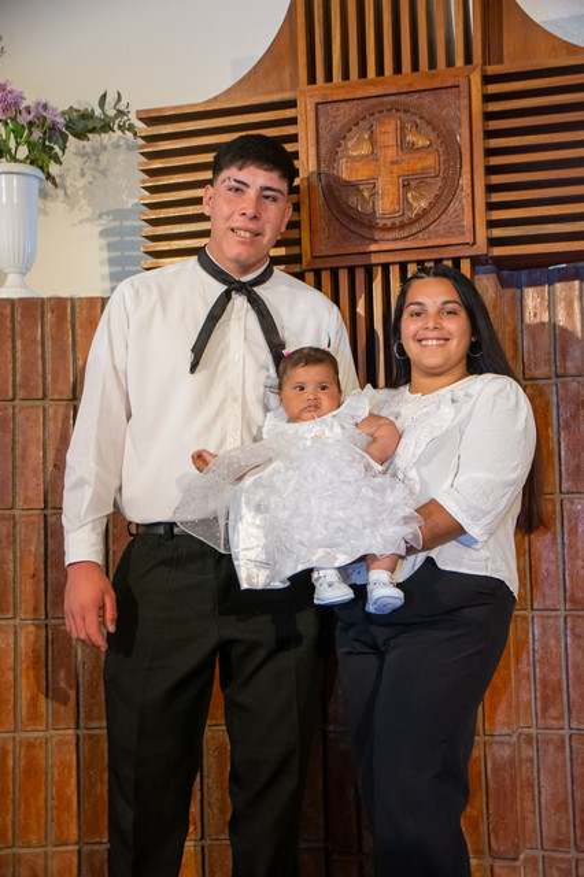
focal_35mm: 51
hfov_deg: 26.5
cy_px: 438
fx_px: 1242
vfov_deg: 38.9
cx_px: 292
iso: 2000
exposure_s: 1/100
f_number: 4
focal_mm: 34
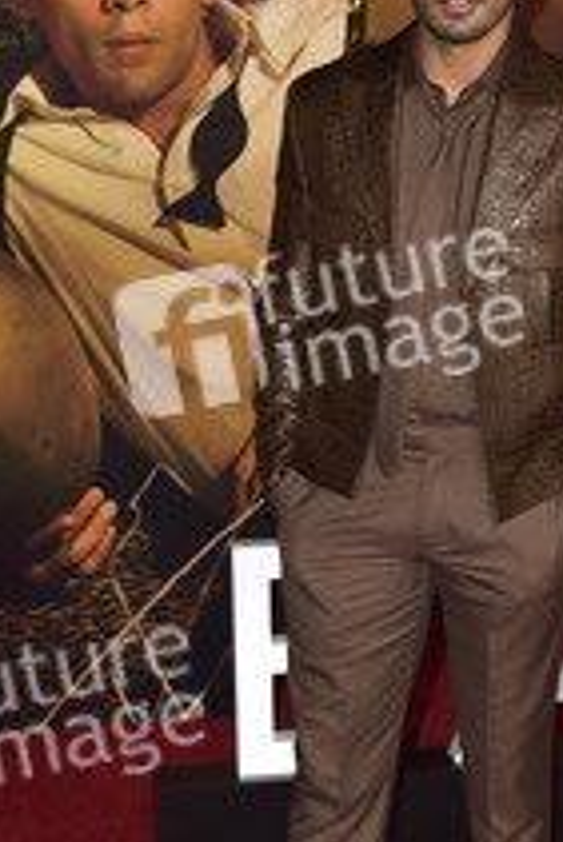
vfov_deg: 21.4
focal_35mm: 95
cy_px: 523
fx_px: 2225
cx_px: 437
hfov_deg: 14.4
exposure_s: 1/250
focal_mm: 50
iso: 800
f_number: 6.3
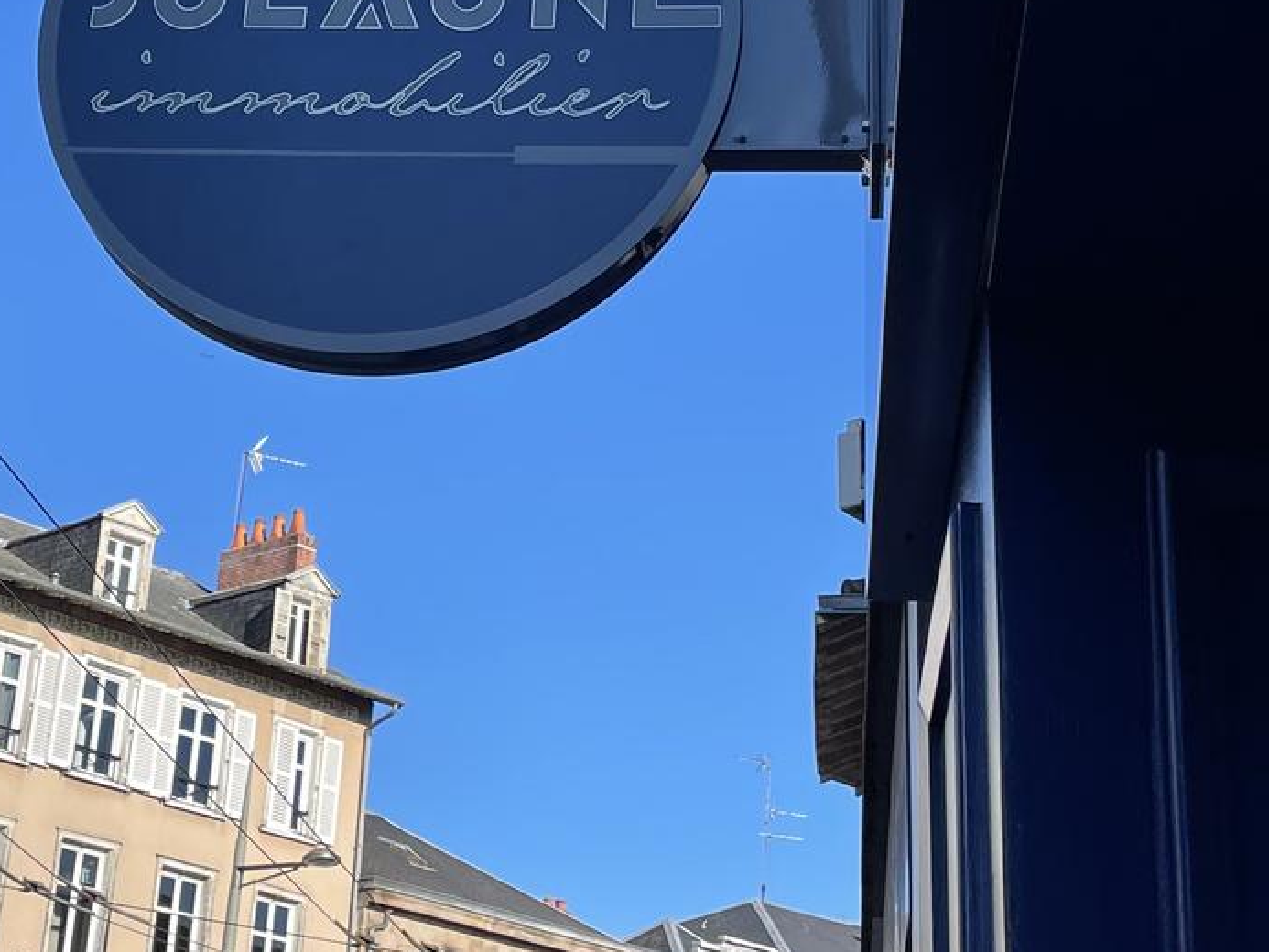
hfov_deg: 26.9
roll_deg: -4.0
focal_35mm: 72
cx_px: 419
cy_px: 179
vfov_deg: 20.2
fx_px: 2640
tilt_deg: +25.1
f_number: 1.6
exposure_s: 1/2618
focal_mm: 4.2
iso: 32
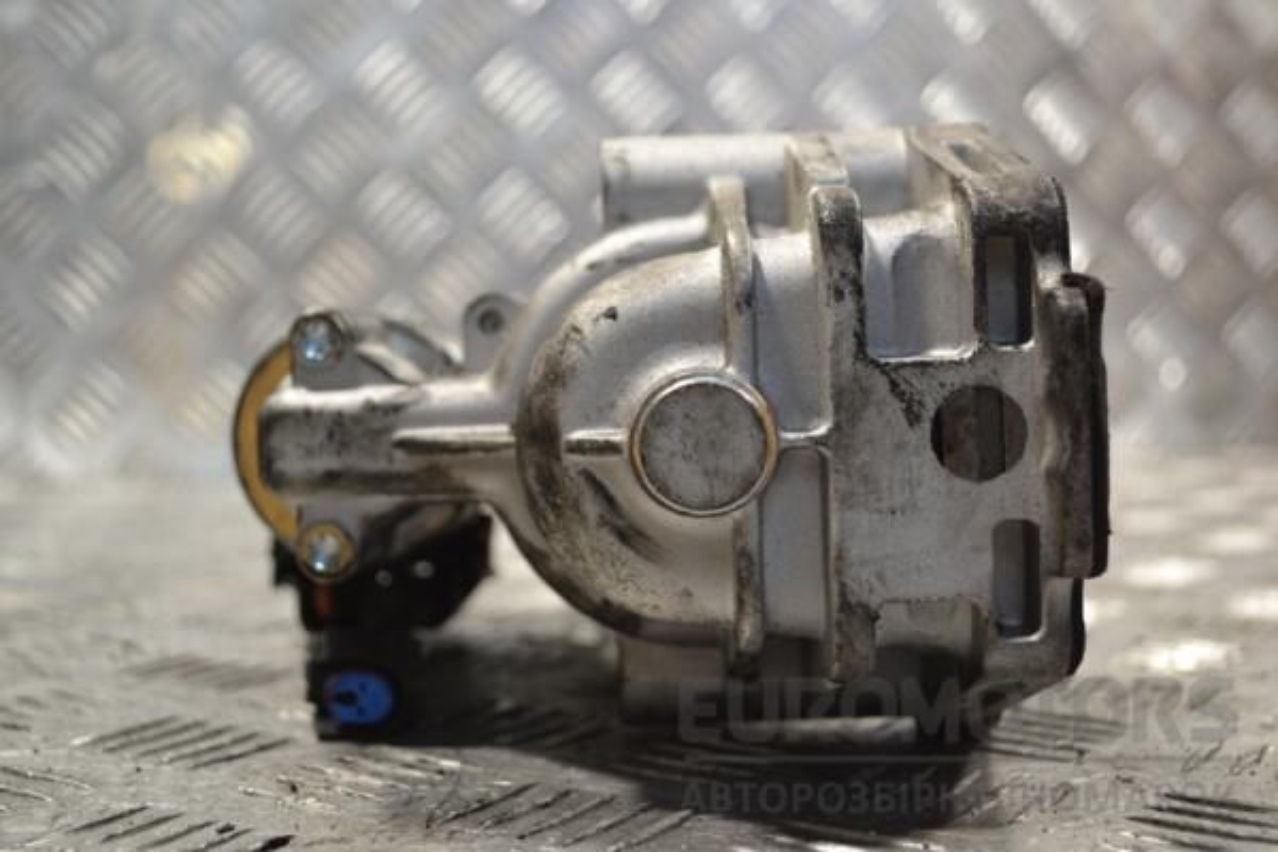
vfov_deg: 28.1
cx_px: 639
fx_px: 1704
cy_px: 426
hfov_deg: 41.1
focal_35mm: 48
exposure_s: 1/60
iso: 400
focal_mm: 32
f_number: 4.8
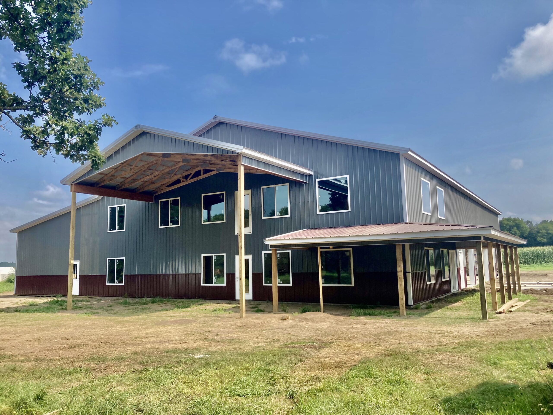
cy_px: 208
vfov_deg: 49.7
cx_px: 276
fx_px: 447
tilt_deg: +7.0
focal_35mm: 28
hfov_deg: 63.4
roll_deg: -0.5
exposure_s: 1/1600
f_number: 1.8
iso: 20
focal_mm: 3.99
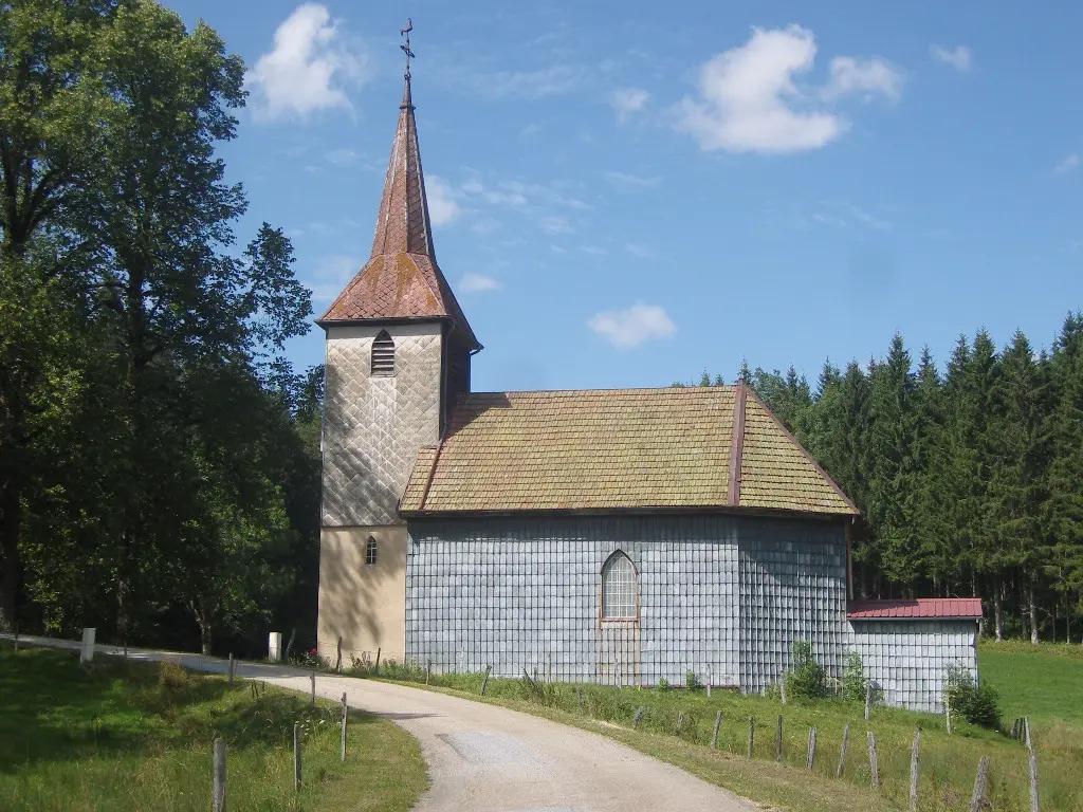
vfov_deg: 23.3
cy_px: 406
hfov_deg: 30.7
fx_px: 1971
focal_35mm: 63
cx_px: 542
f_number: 9.5
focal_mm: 13.6
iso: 100
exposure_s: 1/125
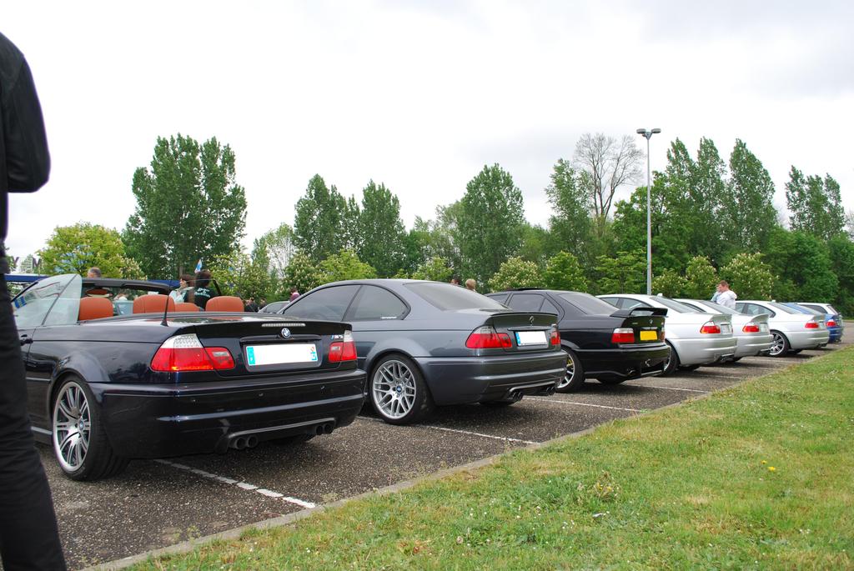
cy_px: 286
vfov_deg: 48.0
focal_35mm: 27
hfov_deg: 67.3
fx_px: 641
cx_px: 427
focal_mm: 18
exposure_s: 1/200
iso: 100
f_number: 5.6
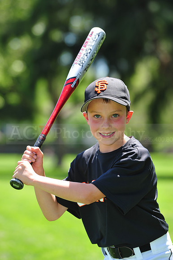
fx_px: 1443
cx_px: 86
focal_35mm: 200
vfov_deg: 10.3
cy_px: 130
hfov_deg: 6.9
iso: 200
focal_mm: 200
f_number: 5.6
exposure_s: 1/320
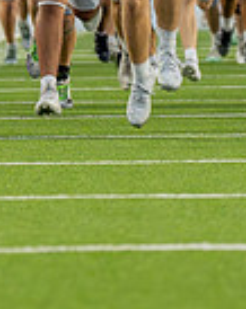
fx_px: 7643
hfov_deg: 1.8
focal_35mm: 837
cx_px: 281
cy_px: -124
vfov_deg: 2.3
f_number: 2.8
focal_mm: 118
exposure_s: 1/1600
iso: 1250
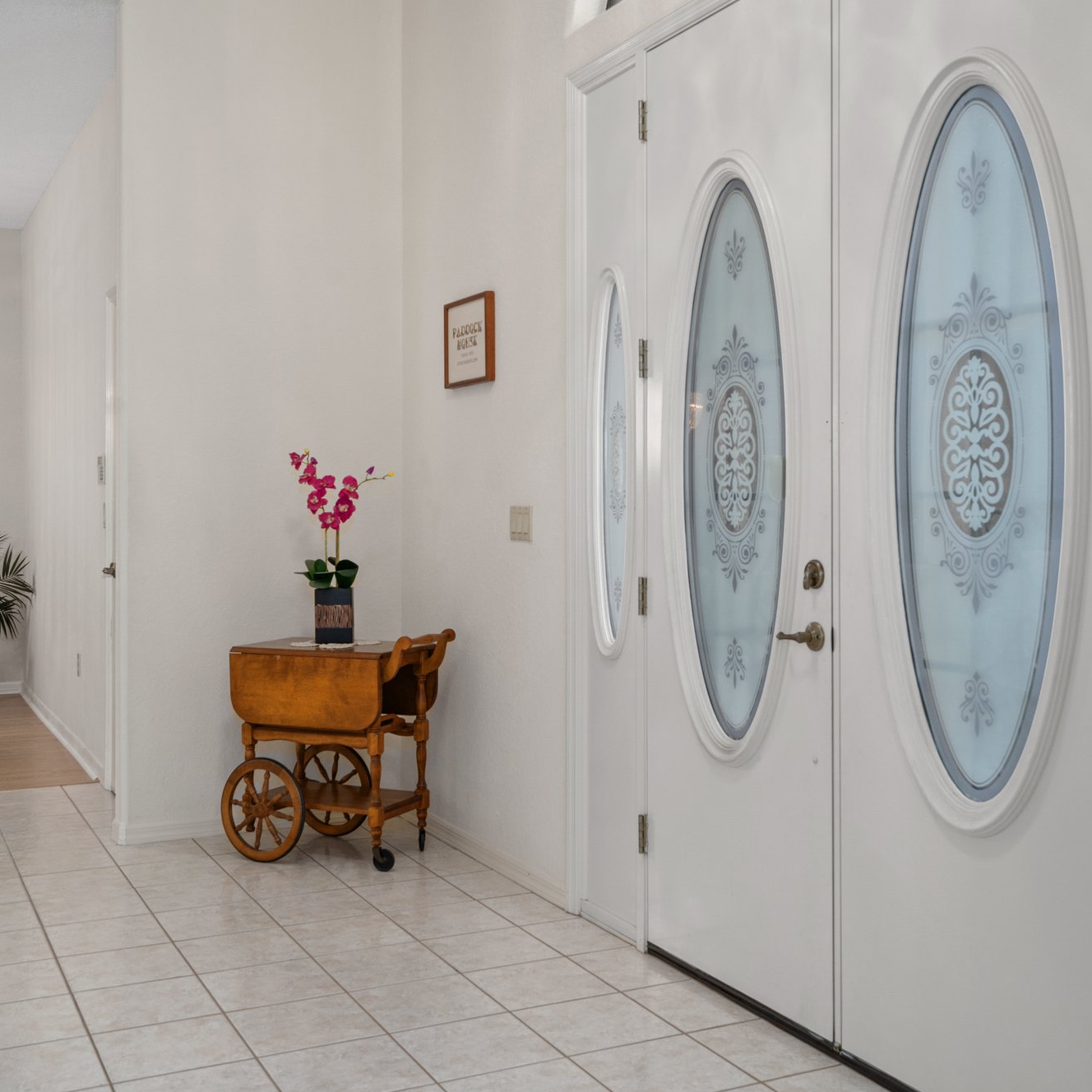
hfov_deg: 43.8
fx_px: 1356
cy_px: 544
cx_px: 583
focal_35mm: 38
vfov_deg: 43.9
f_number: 8
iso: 320
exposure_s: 1/5
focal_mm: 29
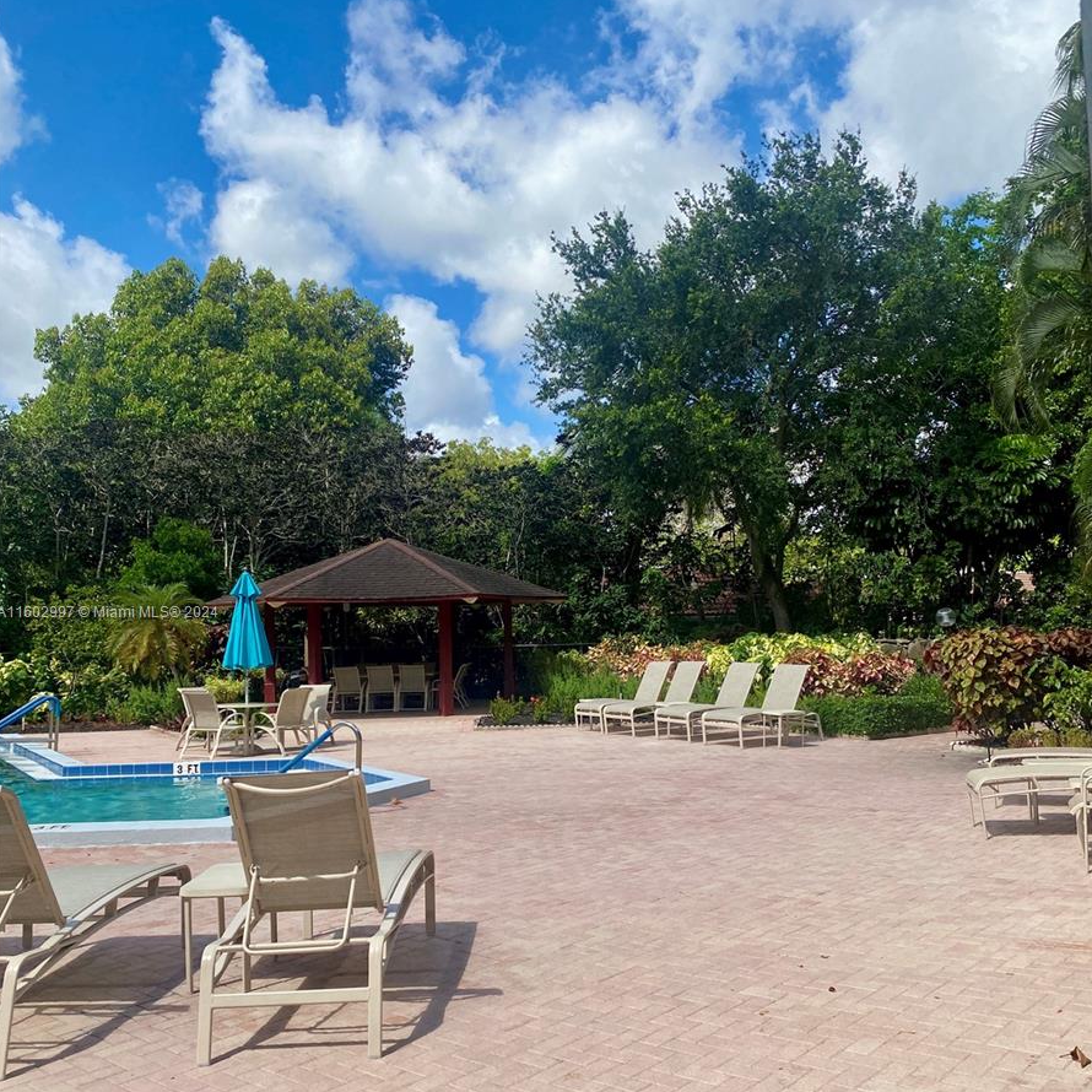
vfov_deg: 52.4
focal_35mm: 31
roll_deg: +2.1
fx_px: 1106
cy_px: 613
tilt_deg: +2.6
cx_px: 546
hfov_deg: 52.5
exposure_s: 1/2890
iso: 32
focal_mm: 4.25
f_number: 1.8
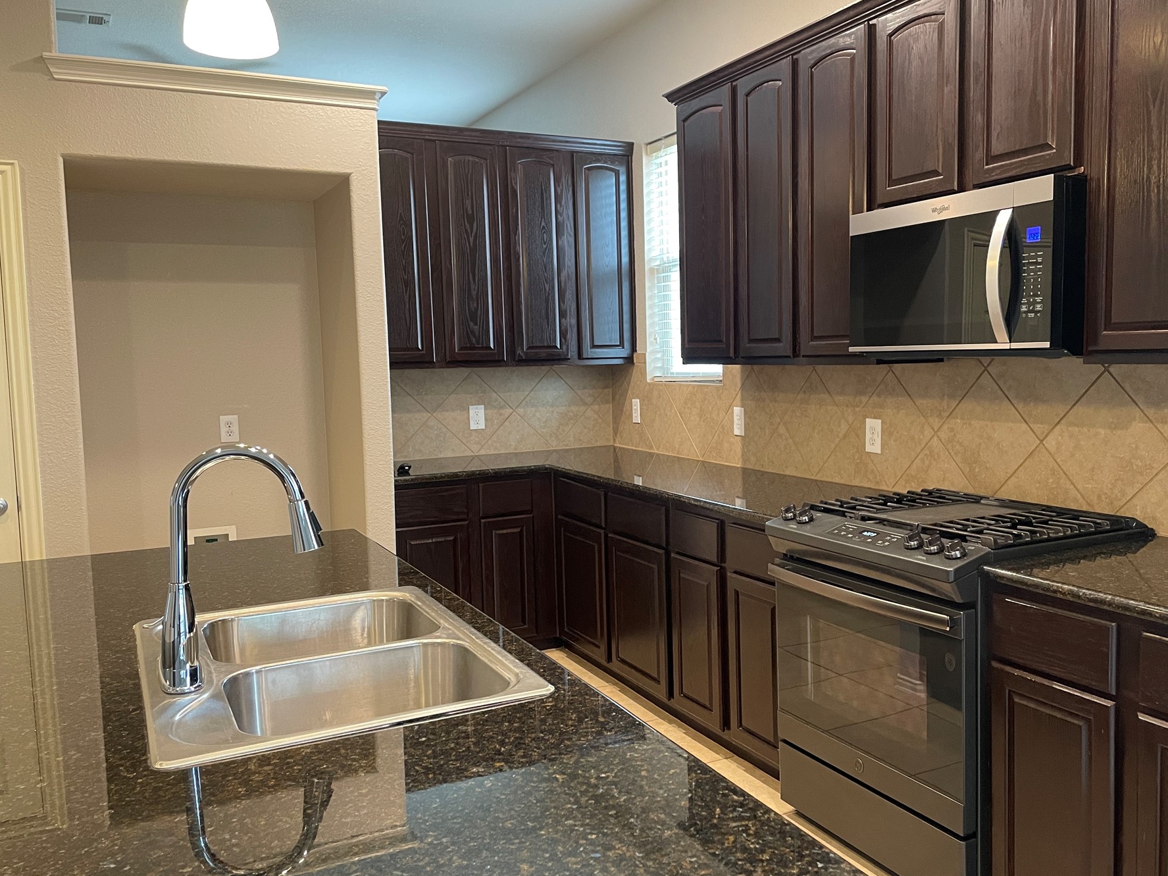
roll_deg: +1.8
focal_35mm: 30
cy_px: 432
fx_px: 1012
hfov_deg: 59.8
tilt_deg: -5.0
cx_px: 655
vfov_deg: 46.8
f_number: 1.6
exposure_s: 1/60
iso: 250
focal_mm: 4.2
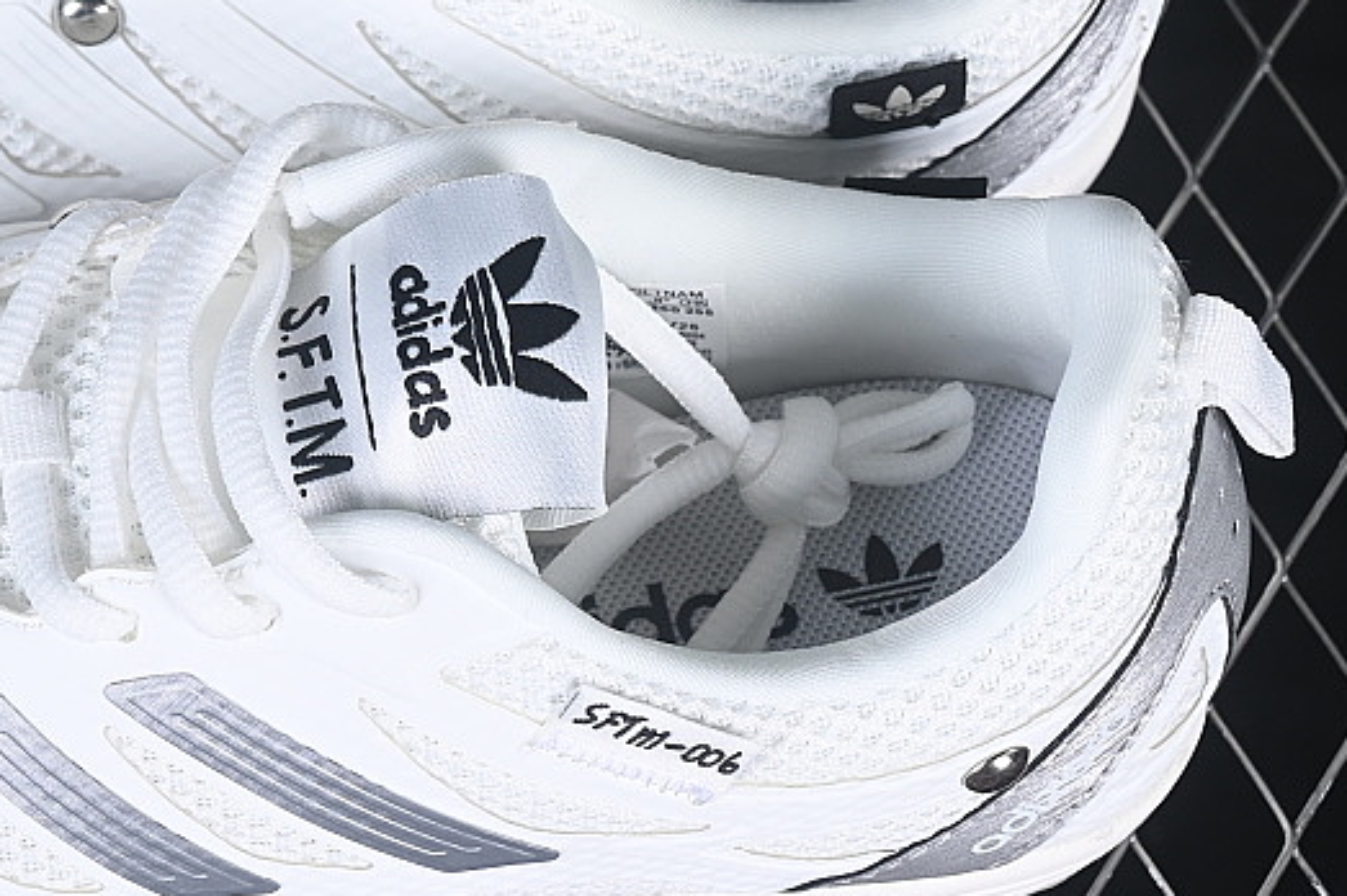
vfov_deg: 8.8
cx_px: 149
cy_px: 260
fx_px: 5796
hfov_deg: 13.2
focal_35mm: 155
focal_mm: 50
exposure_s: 1/80
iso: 160
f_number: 7.1
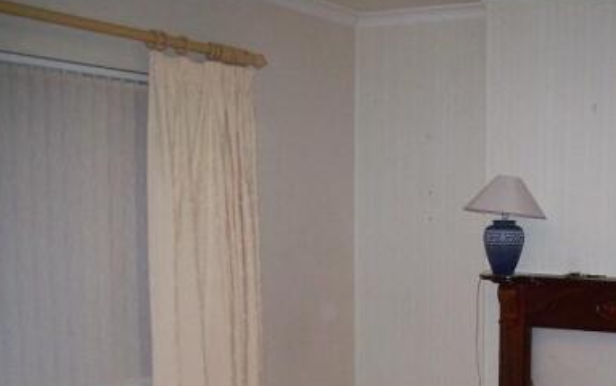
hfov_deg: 34.4
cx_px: 461
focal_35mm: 58
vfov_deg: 21.9
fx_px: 974
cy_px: 342
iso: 200
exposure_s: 1/64
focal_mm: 6
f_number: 2.7
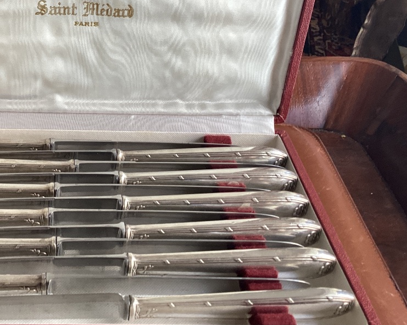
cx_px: 83
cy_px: 114
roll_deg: -3.4
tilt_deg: -34.4
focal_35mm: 49
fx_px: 590
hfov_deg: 36.8
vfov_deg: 30.7
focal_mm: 3.3
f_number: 2.4
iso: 64
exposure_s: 1/60
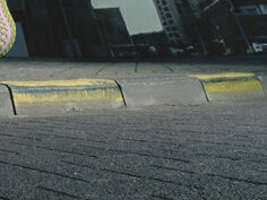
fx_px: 501
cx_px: -253
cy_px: -201
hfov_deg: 19.3
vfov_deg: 16.8
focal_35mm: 65
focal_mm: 20
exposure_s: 1/125
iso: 800
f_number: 14
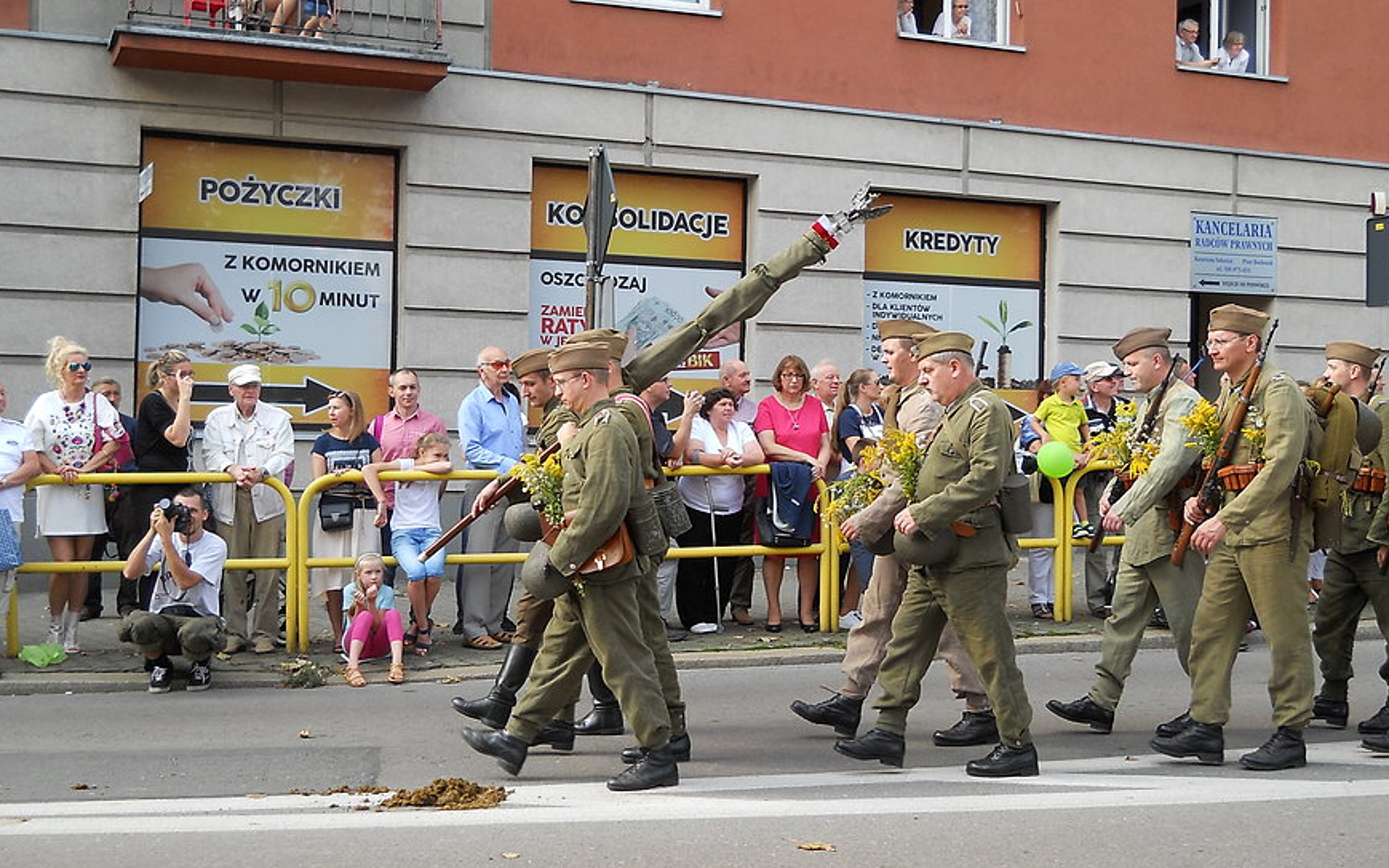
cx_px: 708
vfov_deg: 28.6
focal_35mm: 45
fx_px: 1703
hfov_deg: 44.4
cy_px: 490
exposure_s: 1/160
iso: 80
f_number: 3.1
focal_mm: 6.72
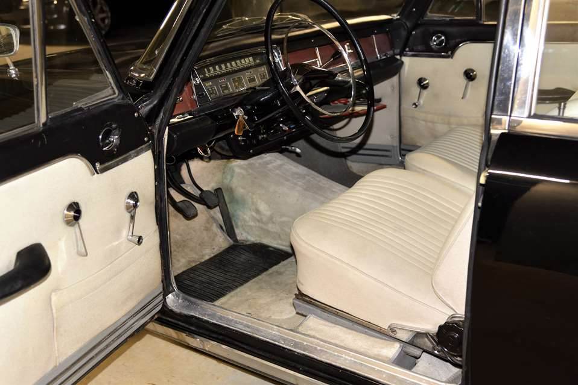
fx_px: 610
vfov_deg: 35.1
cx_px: 289
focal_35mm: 38
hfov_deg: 50.7
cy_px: 192
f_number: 4
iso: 800
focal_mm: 38
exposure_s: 1/60
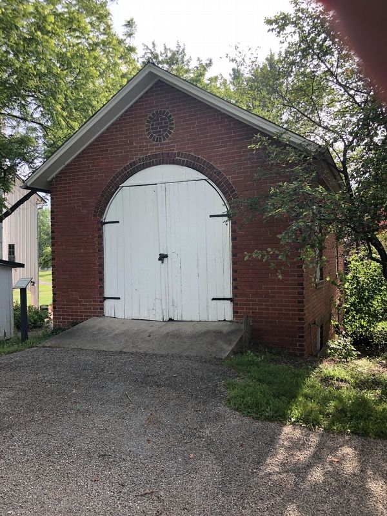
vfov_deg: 63.4
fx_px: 417
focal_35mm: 28
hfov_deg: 49.7
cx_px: 194
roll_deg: +1.7
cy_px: 258
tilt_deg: +0.7
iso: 20
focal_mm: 4
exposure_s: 1/366
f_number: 1.8
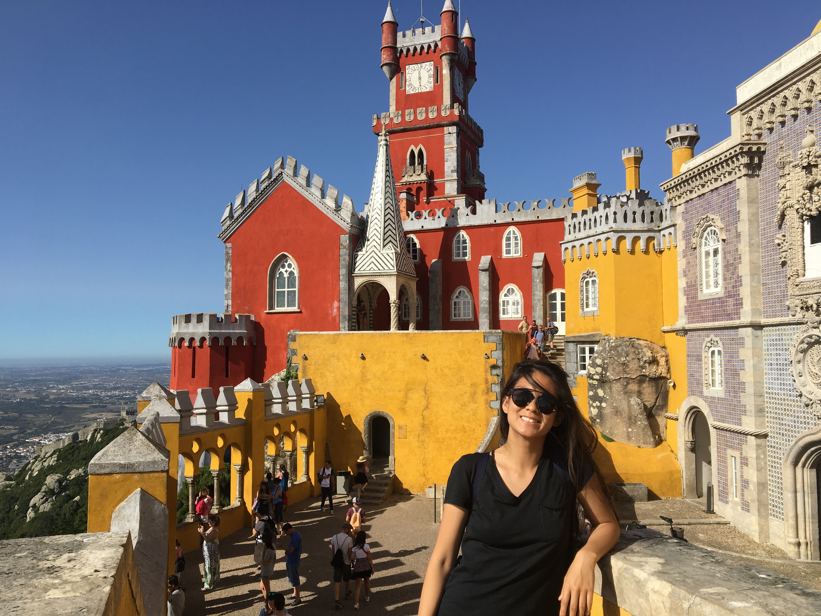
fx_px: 688
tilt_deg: +4.2
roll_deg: +0.1
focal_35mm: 29
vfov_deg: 48.2
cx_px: 410
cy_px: 308
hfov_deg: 61.7
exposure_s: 1/2024
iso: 25
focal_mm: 4.15
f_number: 2.2
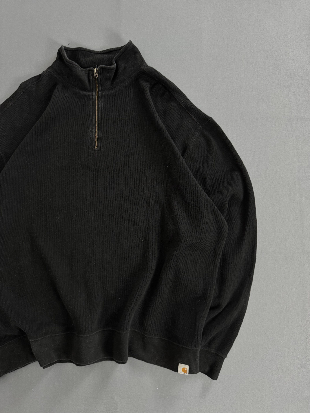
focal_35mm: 24
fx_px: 287
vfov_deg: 71.6
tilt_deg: -86.8
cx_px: 155
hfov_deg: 56.8
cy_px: 206
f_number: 1.78
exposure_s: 1/60
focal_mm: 6.76
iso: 200
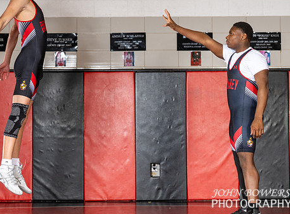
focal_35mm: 100
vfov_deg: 14.6
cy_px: 103
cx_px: 147
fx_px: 833
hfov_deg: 19.7
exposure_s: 1/100
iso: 200
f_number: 4.5
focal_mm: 70
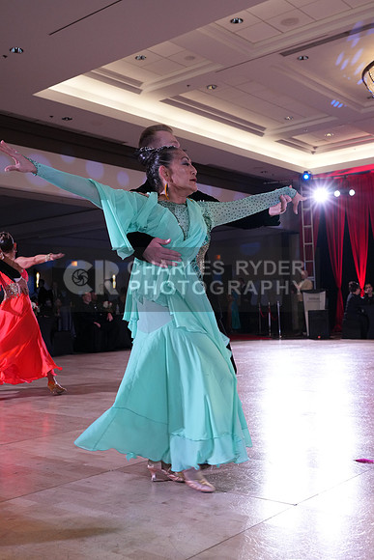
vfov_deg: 50.7
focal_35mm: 38
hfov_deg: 35.1
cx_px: 187
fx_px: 592
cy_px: 280
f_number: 5.6
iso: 2500
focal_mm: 38
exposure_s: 1/250
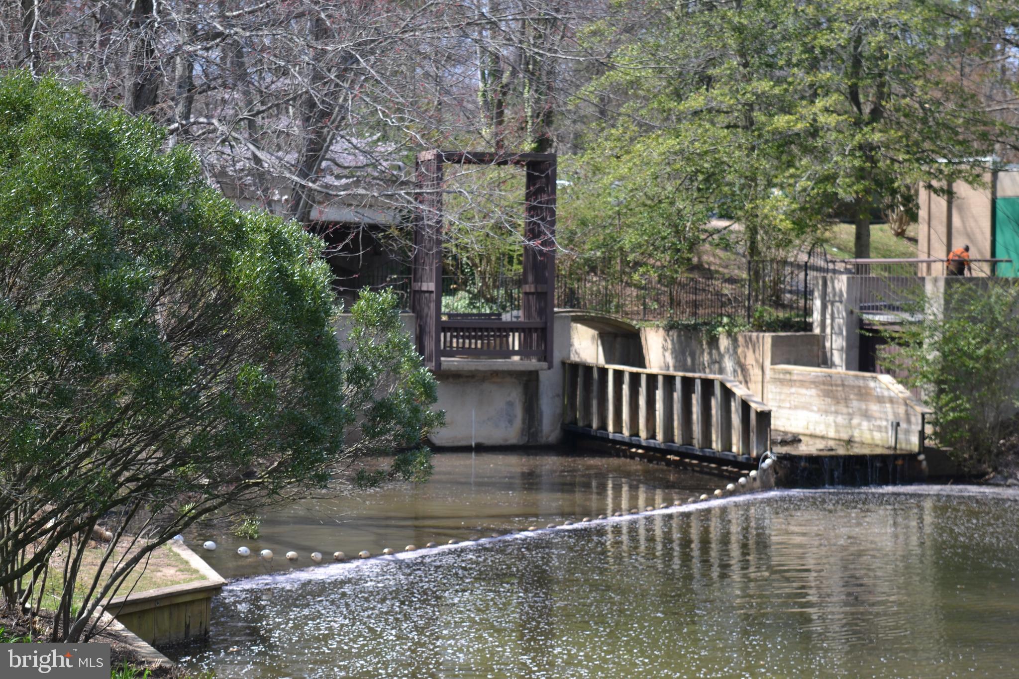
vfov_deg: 17.5
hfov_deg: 26.0
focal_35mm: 78
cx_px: 510
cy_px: 340
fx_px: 2207
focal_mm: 52
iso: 100
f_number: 6.3
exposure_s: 1/160
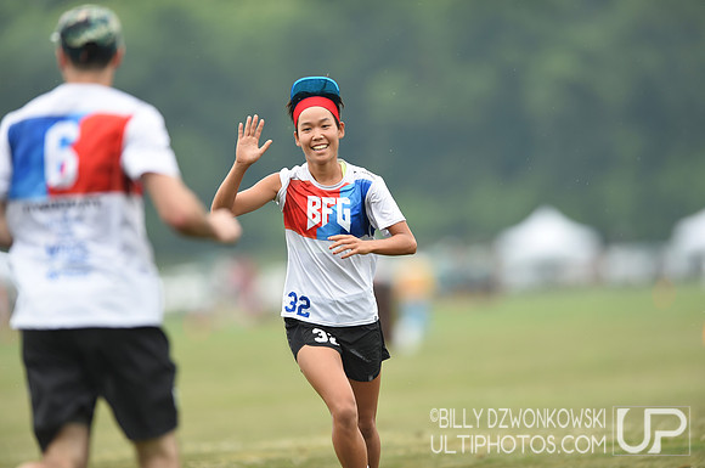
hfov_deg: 5.2
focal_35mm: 400
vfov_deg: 3.4
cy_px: 234
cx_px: 352
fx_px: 7822
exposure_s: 1/1600
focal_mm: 400
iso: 400
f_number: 2.8
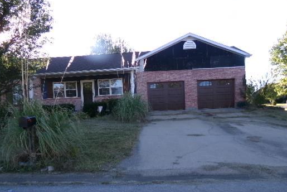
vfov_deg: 41.9
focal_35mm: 31
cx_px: 143
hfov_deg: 60.3
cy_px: 126
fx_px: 247
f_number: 3.7
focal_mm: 4.3
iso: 100
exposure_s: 1/160
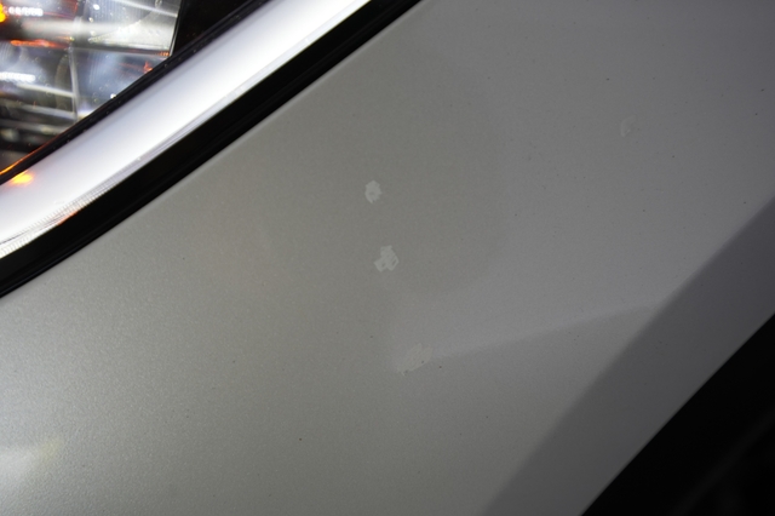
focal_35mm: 27
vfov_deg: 47.9
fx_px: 581
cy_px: 258
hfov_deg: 67.4
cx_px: 388
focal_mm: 27
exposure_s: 1/60
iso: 200
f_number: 4
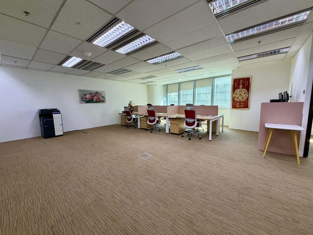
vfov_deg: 85.7
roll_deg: +1.3
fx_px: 127
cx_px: 156
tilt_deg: -6.5
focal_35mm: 14
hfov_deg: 102.1
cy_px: 118
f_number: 2.2
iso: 160
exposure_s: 1/100
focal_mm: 2.22
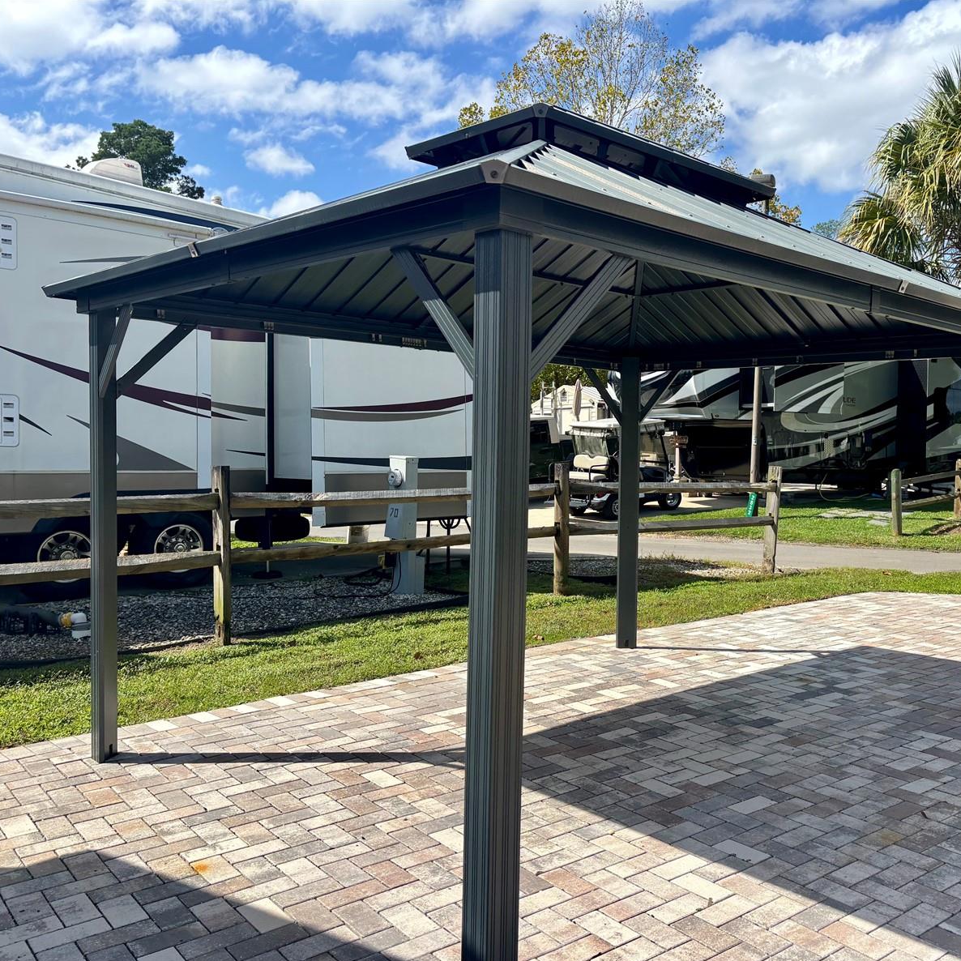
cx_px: 622
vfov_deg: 52.5
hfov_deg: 51.8
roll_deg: -0.3
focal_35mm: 31
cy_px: 485
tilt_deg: -4.4
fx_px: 974
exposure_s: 1/3021
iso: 50
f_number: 1.6
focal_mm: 5.96
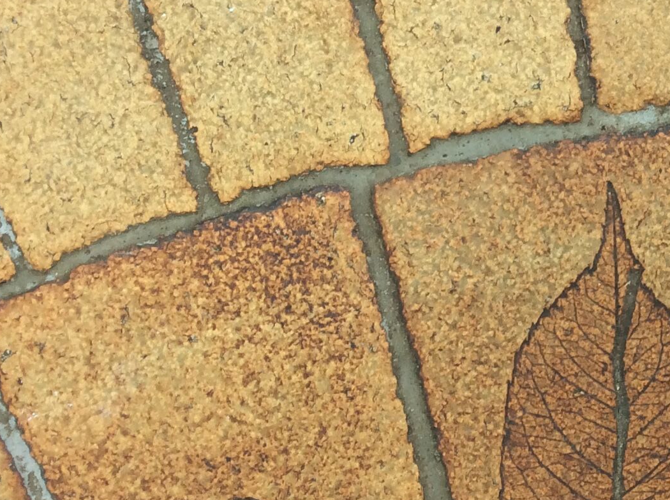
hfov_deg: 23.5
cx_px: 706
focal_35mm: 79
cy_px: 113
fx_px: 1527
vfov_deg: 18.5
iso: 32
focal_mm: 3.3
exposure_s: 1/100
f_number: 2.4
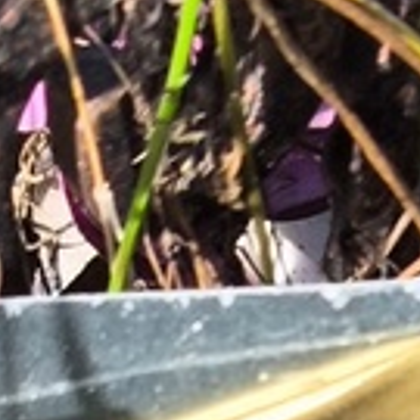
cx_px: 555
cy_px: 697
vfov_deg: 6.6
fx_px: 3583
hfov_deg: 6.6
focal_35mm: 261
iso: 50
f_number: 1.7
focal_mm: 4.71
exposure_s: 1/303
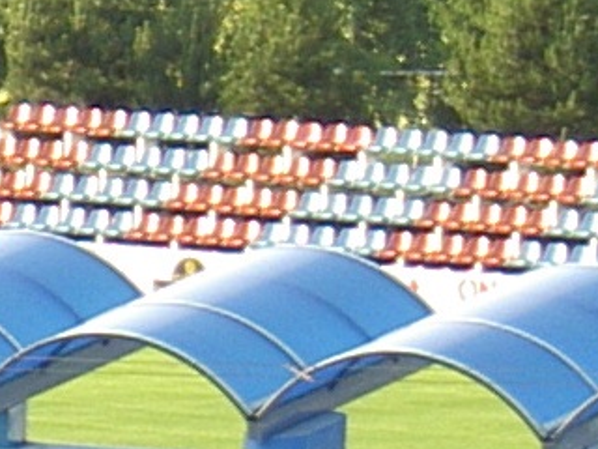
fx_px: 7878
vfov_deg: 3.3
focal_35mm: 456
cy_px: 270
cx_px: -861
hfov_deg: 4.3
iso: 50
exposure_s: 1/80
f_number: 4.1
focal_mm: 17.4
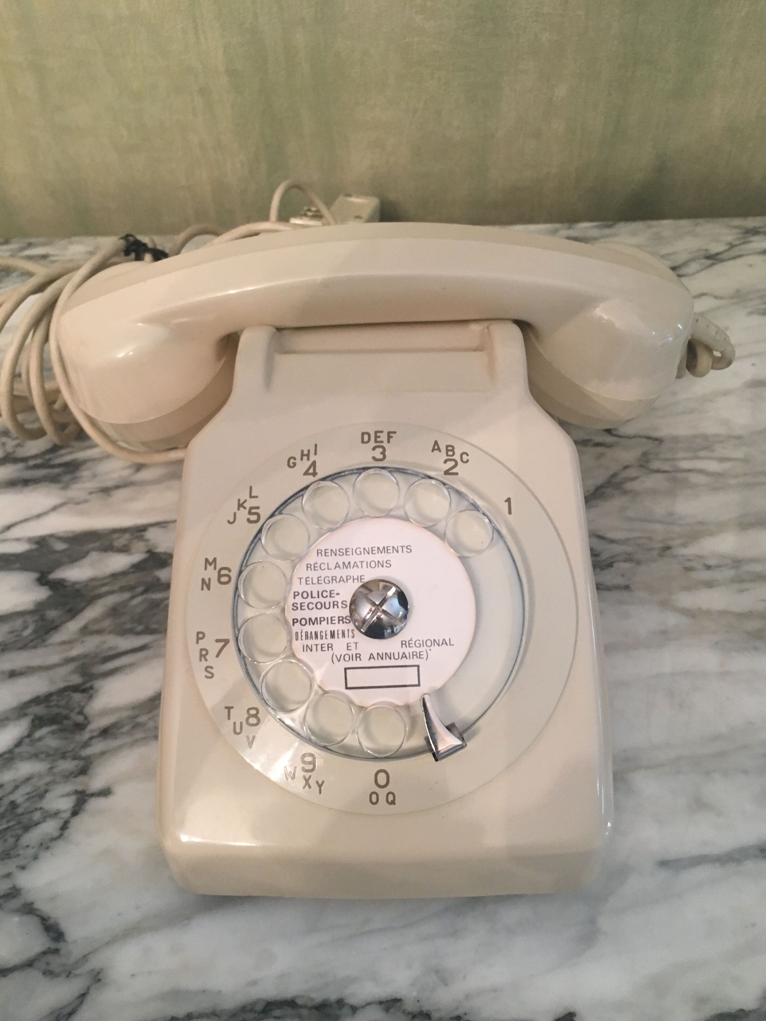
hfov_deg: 46.8
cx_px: 391
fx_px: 885
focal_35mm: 30
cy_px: 526
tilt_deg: -48.5
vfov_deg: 60.0
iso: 160
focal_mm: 4.15
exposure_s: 1/33
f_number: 2.2
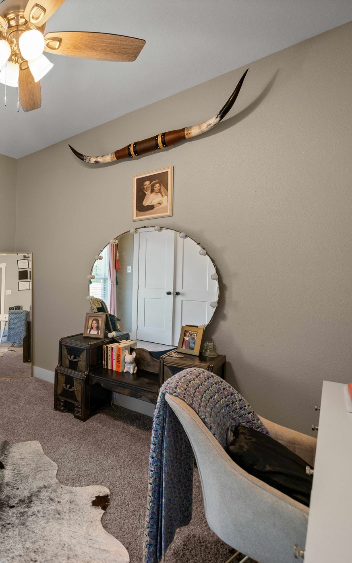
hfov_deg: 51.9
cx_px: 14
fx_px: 292
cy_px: 289
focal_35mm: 19
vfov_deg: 88.0
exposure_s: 1/30
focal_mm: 12
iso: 500
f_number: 5
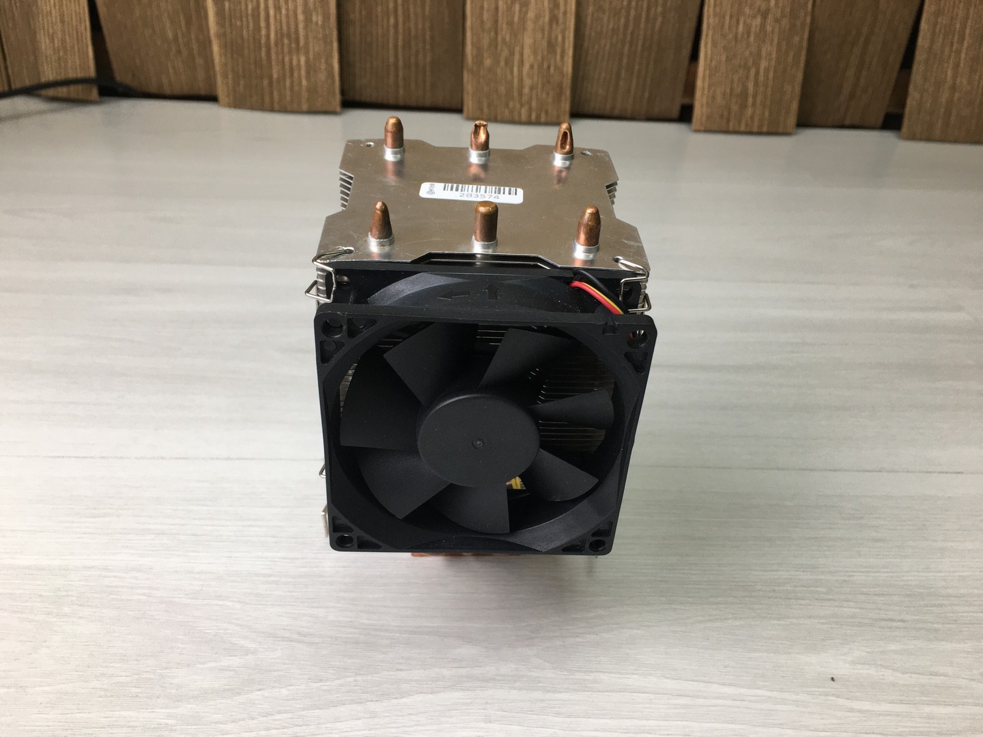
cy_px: 368
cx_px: 492
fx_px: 824
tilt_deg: -29.9
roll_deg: -1.9
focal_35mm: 29
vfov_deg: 48.2
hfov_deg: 61.7
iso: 40
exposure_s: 1/100
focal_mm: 4.15
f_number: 2.2
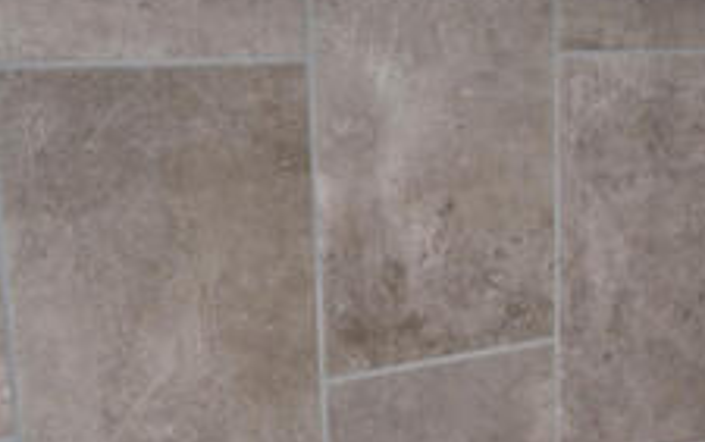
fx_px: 1711
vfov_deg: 14.4
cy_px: 487
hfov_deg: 22.7
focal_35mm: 89
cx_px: 647
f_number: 5.6
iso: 100
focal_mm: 20
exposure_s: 1/60
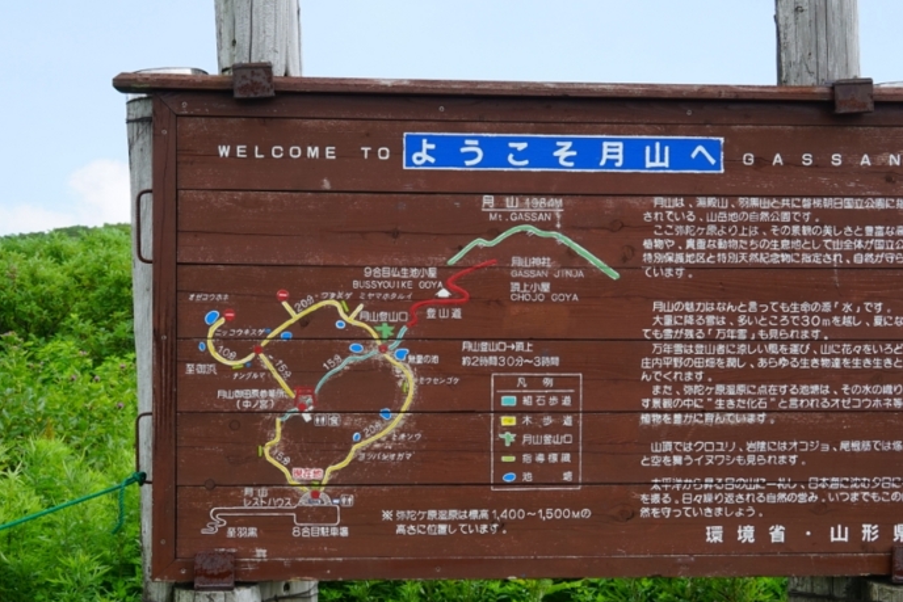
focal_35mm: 64
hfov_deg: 31.4
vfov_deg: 21.3
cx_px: 522
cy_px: 308
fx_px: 1606
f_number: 8
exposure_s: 1/90
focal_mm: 37
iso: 100
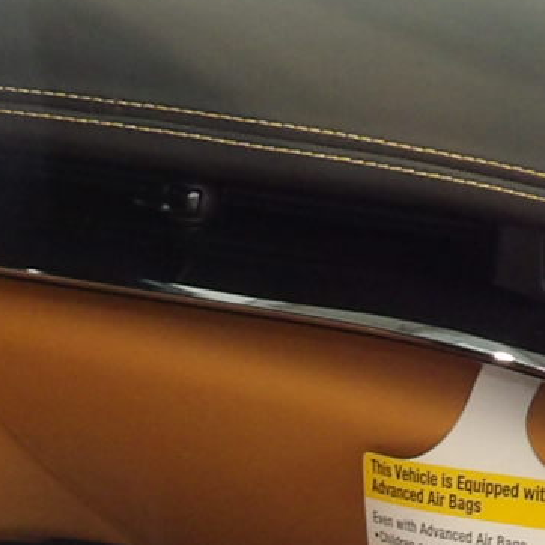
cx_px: -20
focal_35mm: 209
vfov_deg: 8.3
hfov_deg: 8.3
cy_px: 537
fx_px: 3723
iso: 200
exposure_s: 1/33
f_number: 3.6
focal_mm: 5.9
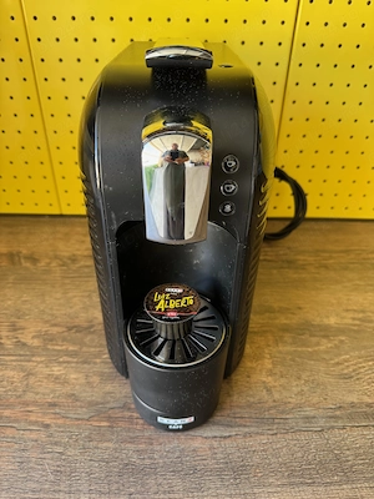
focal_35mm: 24
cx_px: 187
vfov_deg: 71.6
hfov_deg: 56.8
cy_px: 250
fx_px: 346
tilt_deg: -34.6
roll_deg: -1.5
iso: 160
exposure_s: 1/121
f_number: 1.78
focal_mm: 6.76
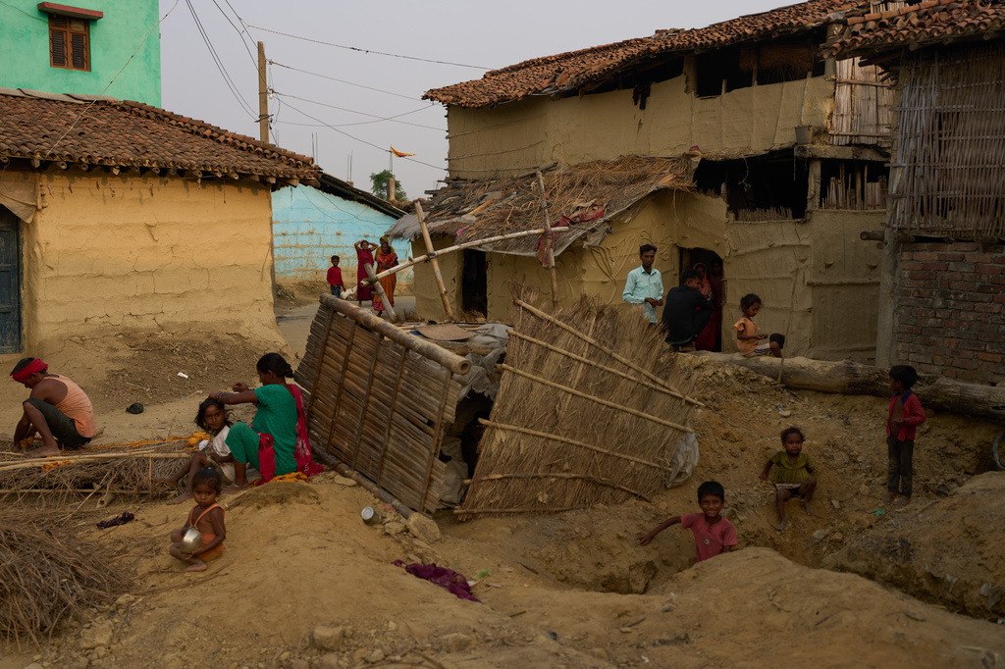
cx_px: 502
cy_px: 334
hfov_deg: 54.4
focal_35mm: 35
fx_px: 977
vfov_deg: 37.8
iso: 100
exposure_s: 1/1000
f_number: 3.2
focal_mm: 35
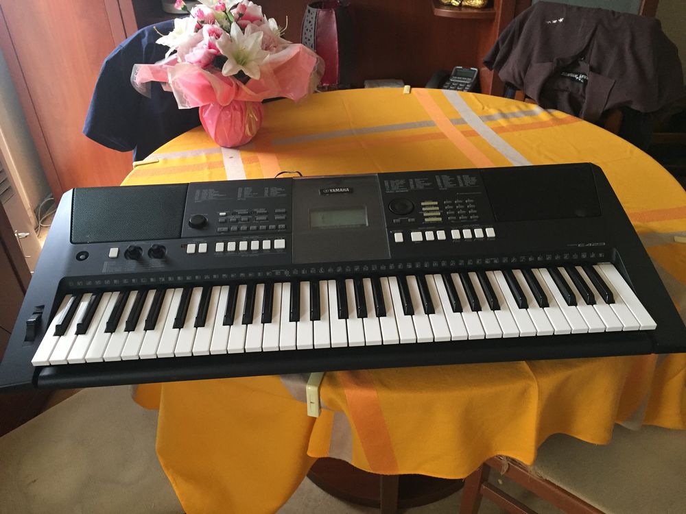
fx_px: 575
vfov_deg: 48.2
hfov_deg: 61.7
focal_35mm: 29
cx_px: 343
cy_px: 257
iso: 200
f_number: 2.2
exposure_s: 1/33
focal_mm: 4.15
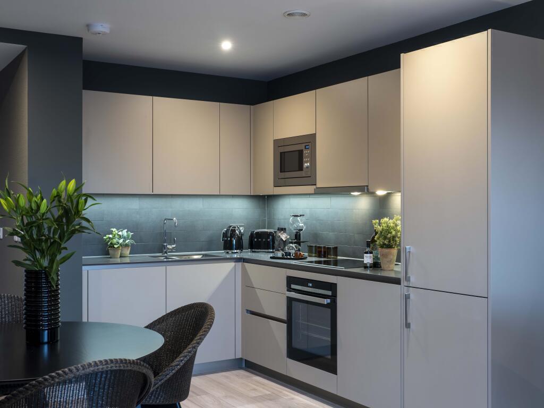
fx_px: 644
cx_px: 272
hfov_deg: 45.8
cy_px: 204
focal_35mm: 41
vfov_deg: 35.1
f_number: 11
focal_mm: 51.7
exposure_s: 1/2
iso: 400
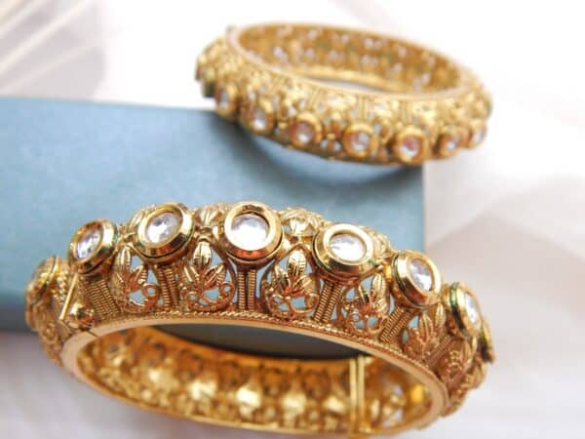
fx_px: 524
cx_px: 292
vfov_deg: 45.4
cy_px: 220
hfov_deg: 58.4
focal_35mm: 31
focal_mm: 5.6
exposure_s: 1/13
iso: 400
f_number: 3.2
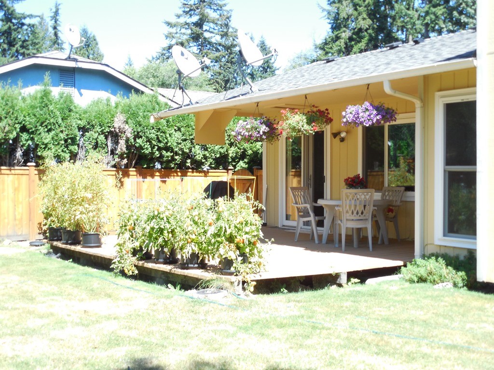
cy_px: 185
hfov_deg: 43.9
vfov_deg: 33.6
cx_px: 247
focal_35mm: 43
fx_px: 614
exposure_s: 1/160
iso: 125
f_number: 3.9
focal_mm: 7.8
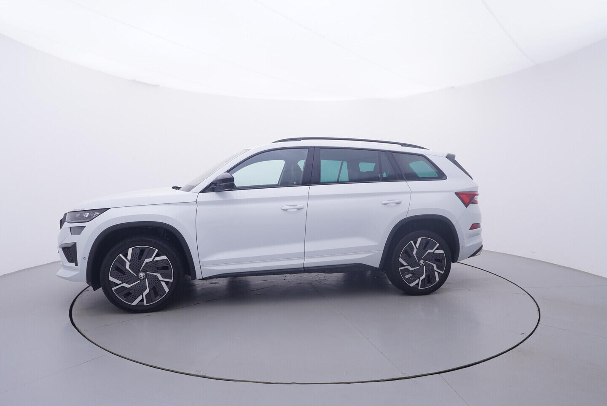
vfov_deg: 56.2
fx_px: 380
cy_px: 203
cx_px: 304
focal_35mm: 22
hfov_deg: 77.3
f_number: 5
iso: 200
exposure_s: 1/80
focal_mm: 15
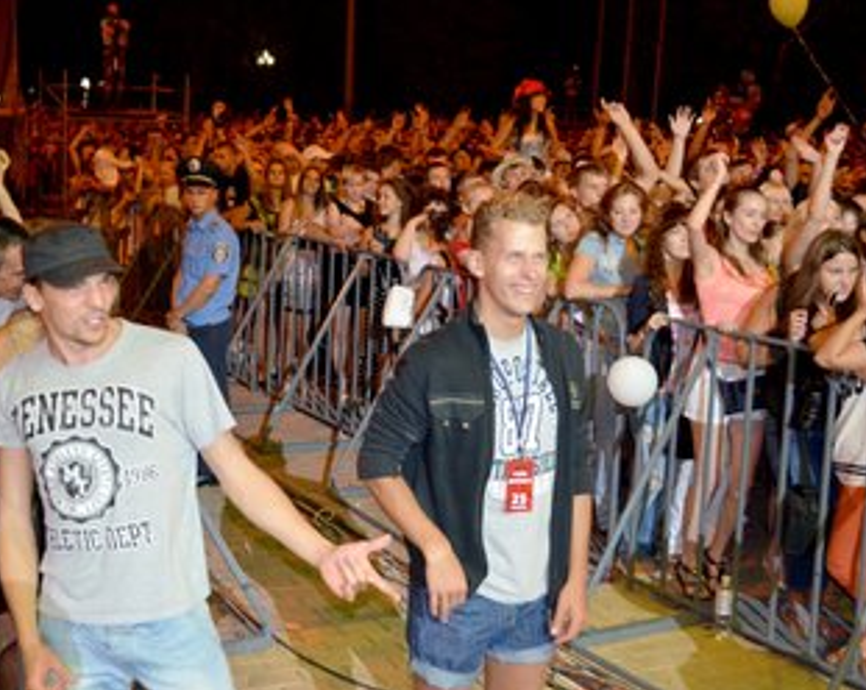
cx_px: 359
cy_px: 324
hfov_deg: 35.6
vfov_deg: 28.8
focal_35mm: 53
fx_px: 1347
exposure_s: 1/60
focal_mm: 29
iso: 2800
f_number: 4.5
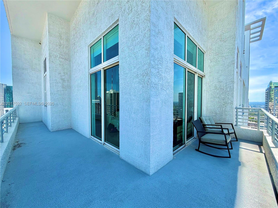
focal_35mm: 14
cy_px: 104
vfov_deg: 85.6
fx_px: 112
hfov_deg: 102.1
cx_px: 139
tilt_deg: -2.8
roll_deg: +0.8
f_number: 2.2
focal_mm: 2.22
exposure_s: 1/770
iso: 32
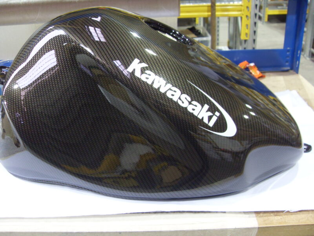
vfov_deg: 40.7
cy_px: 118
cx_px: 157
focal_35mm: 35
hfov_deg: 52.6
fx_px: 317
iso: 200
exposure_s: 1/10
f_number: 2.8
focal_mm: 6.3
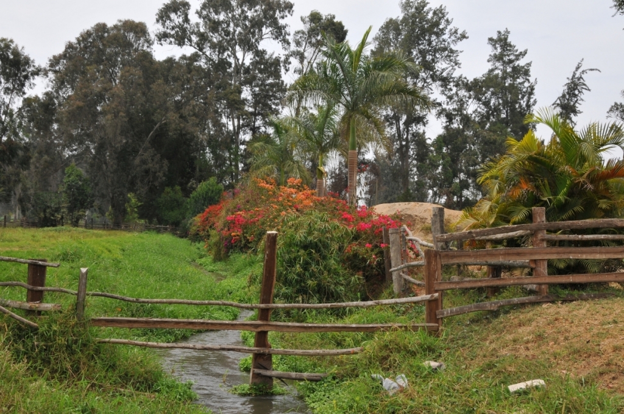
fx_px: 909
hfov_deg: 37.9
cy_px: 207
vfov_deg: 25.7
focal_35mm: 52
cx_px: 312
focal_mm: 35
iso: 200
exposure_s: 1/350
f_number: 9.5
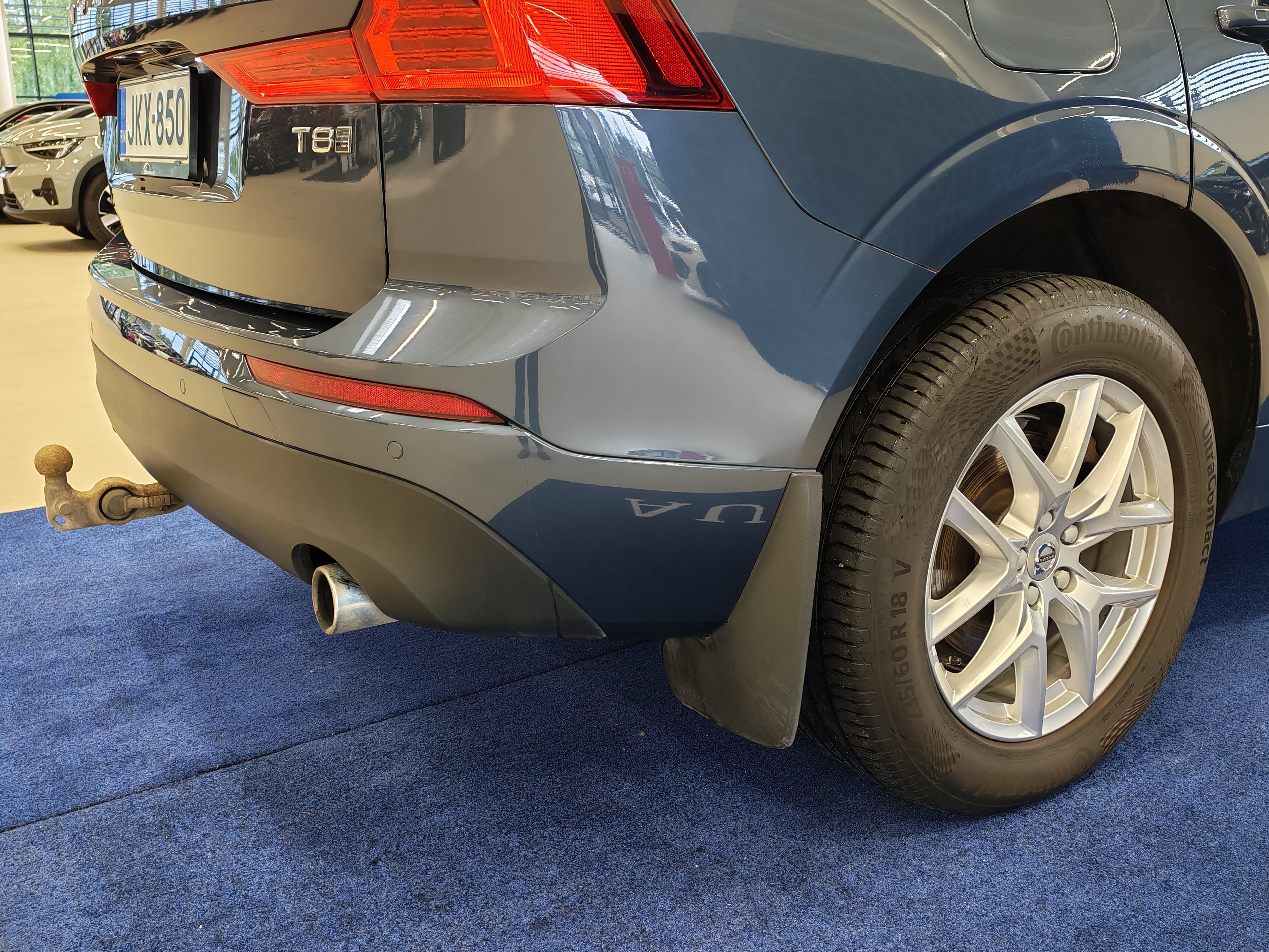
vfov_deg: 42.9
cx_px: 604
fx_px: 1210
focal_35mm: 33
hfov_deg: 55.3
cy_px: 455
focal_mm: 6.12
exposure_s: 1/100
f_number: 1.9
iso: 640
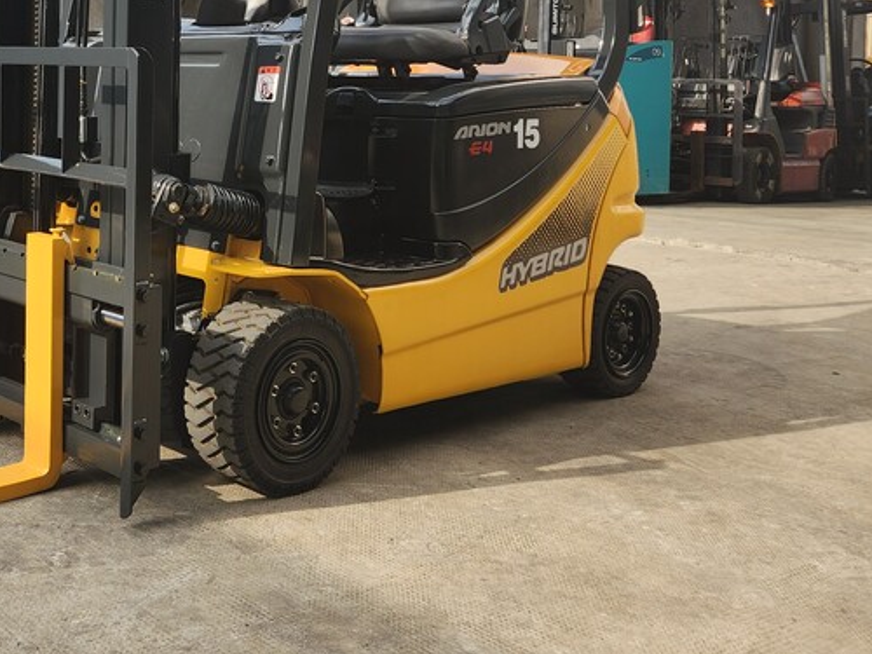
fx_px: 1159
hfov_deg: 38.8
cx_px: 112
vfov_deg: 30.4
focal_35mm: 46
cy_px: 92
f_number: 1.8
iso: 20
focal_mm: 5.4
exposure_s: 1/726
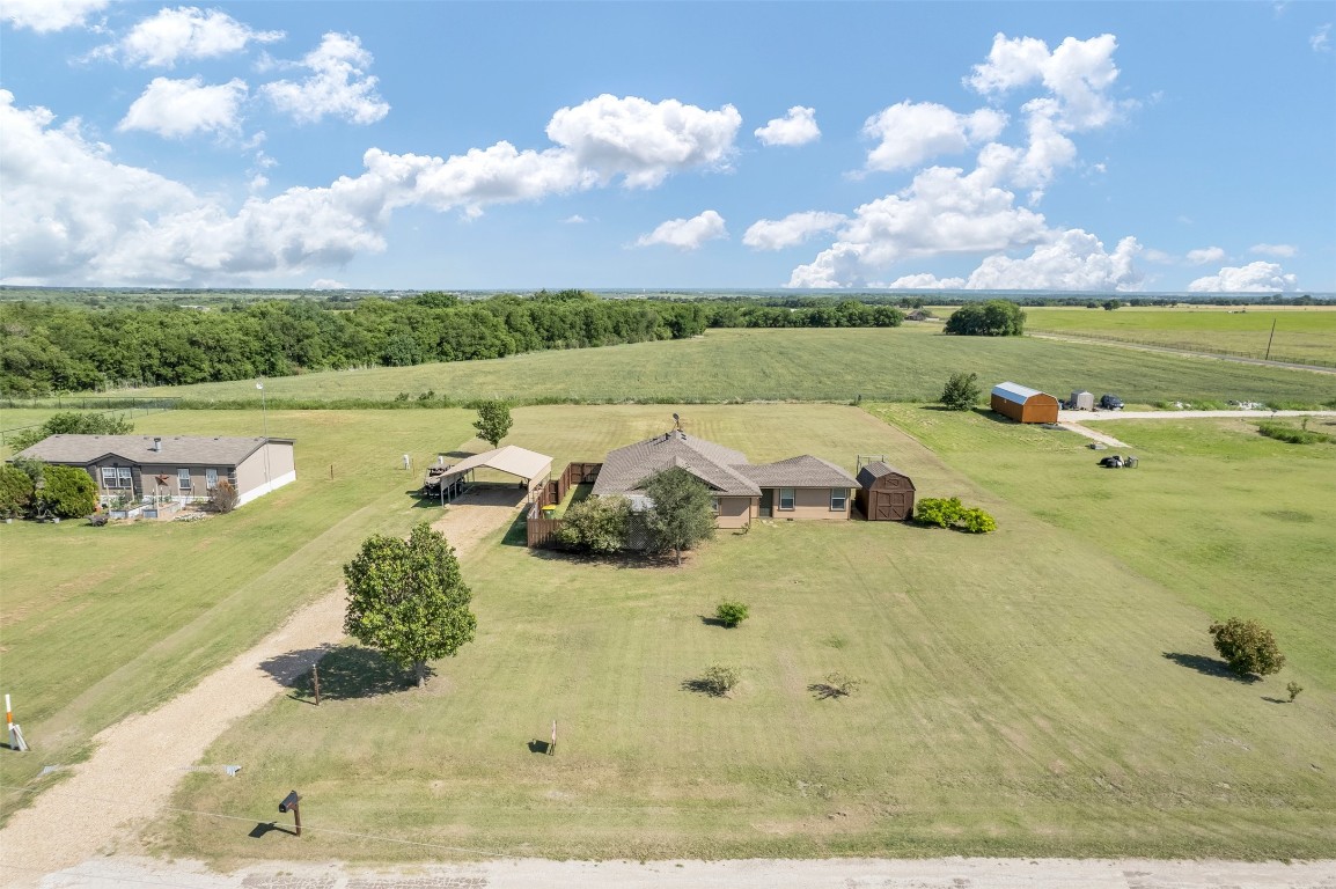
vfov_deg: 57.2
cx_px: 668
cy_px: 444
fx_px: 816
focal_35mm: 22
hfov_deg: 78.6
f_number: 2.8
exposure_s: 1/1500
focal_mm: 8.38
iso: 100
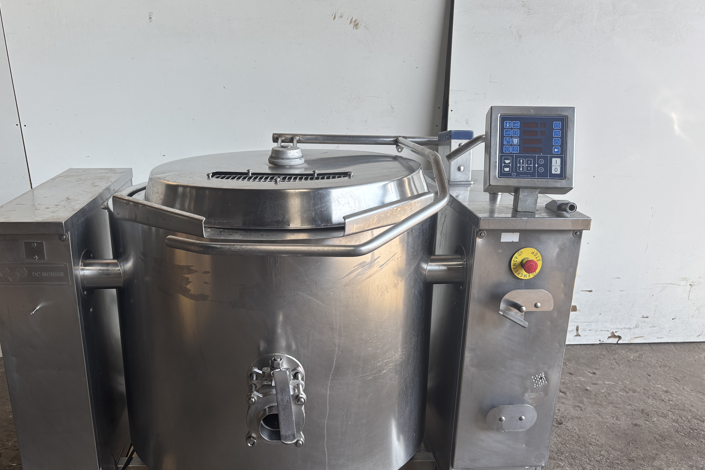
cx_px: 305
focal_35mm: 31
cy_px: 282
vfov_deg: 42.1
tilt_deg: -19.6
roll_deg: +1.0
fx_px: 607
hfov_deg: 60.1
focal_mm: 5.96
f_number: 1.6
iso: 50
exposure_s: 1/413
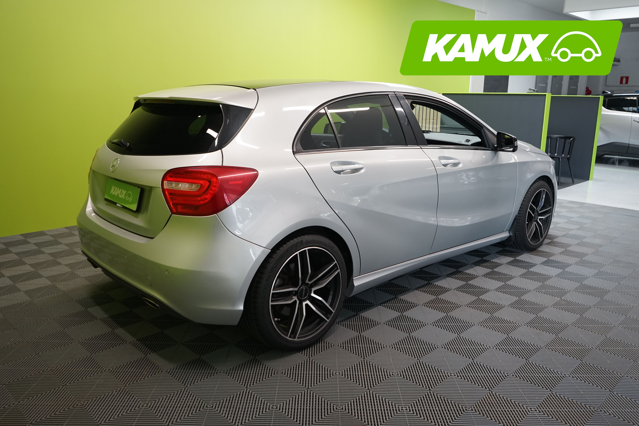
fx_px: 497
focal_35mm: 28
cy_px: 213
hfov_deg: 65.5
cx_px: 320
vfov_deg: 46.4
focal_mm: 28
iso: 1250
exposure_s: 1/30
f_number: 6.3
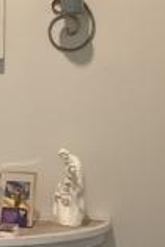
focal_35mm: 123
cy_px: 138
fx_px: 844
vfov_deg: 16.6
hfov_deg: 10.7
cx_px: -93
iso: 100
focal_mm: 3
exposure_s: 1/60
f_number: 1.8
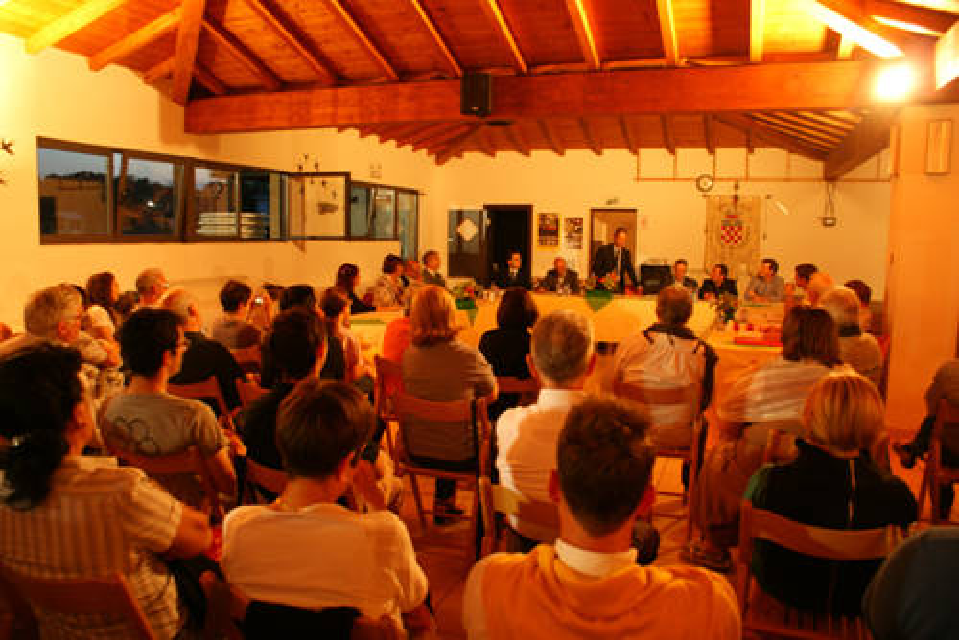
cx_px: 480
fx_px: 720
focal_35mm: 27
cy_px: 320
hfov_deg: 67.4
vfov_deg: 48.0
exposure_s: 1/10
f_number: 3.5
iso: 400
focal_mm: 18
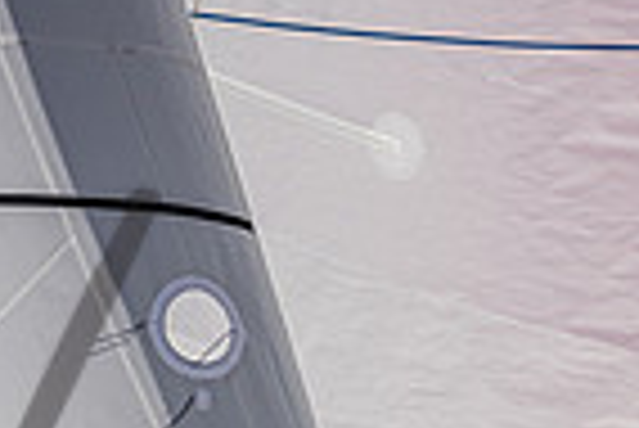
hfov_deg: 2.8
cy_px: 701
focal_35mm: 734
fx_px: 13042
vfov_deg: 1.9
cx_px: 202
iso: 400
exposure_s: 1/8000
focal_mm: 180
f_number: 4.8
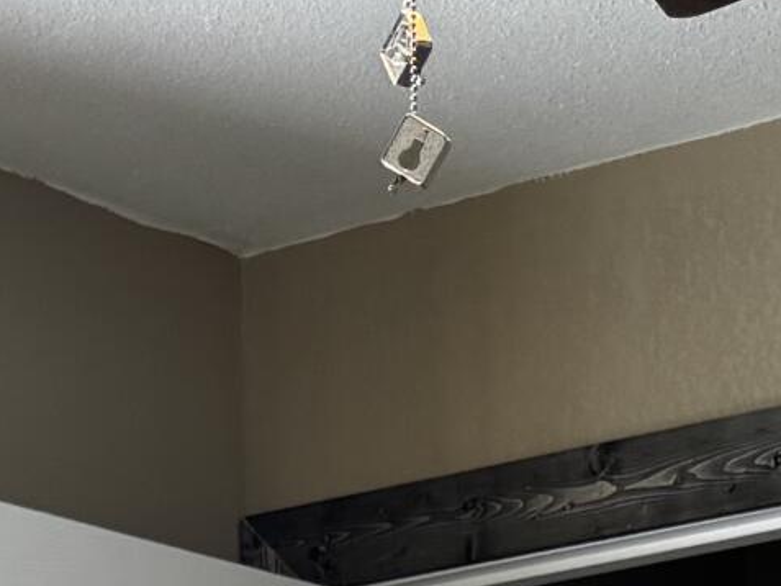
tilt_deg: -8.6
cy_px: 1825
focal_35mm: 151
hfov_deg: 13.0
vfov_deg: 8.2
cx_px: 174
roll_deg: +0.6
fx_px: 3408
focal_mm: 6.76
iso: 80
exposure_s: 1/164
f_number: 1.78
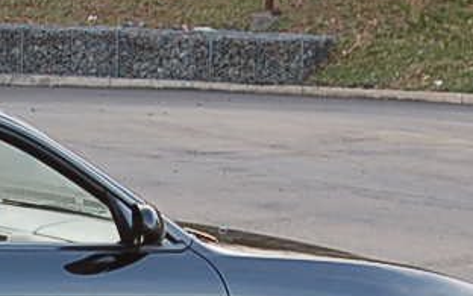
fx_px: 2945
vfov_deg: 5.7
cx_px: -133
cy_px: 351
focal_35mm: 228
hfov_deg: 9.0
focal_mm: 31
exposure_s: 1/125
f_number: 5.6
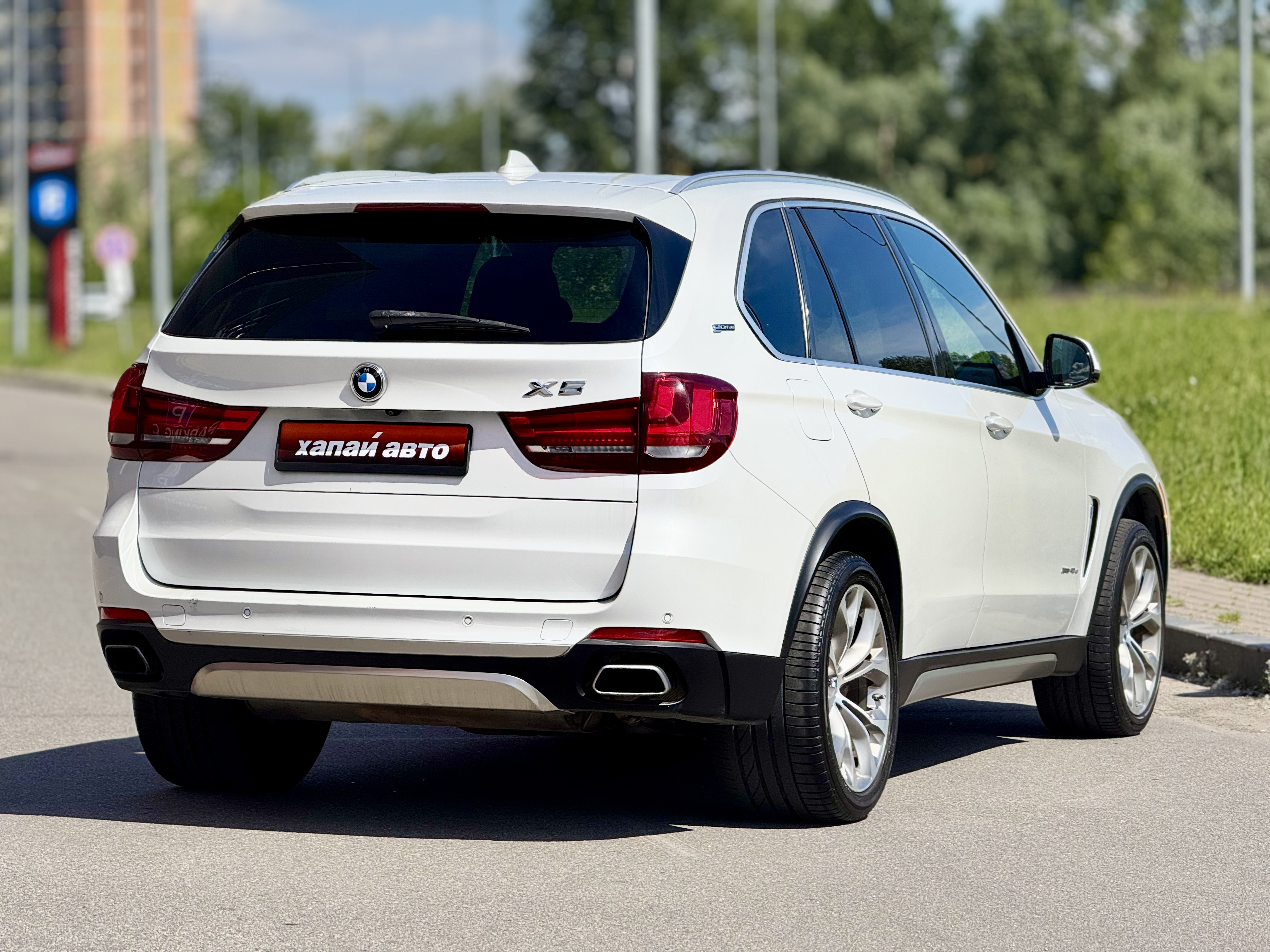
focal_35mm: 120
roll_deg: +0.6
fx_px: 4403
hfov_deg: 16.4
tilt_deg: -1.6
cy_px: 476
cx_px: 635
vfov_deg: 12.3
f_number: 2.8
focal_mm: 15.66
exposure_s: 1/2358
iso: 50
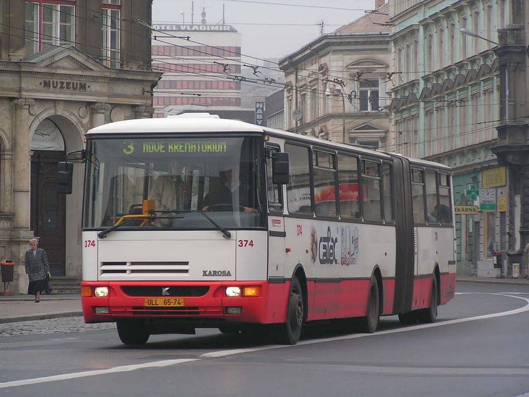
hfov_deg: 10.5
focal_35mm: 188
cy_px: 198
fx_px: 2873
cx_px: 264
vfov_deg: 7.9
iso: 50
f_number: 3.5
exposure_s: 1/320
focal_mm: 28.8
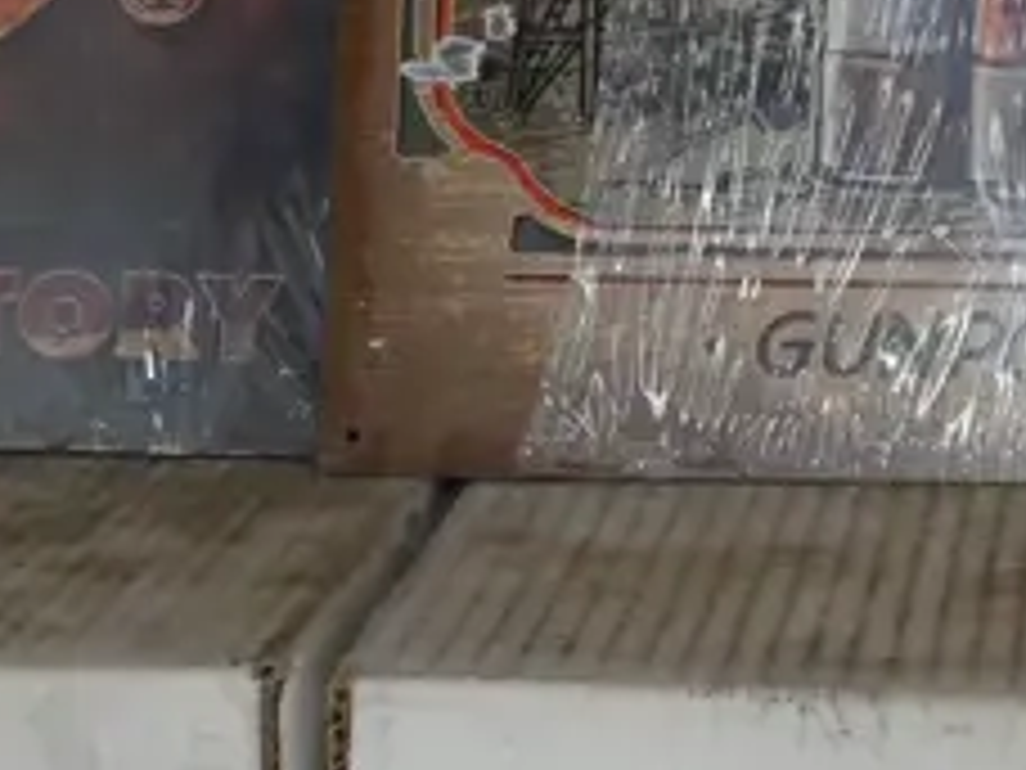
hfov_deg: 15.1
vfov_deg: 11.6
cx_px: 1206
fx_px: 3735
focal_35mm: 126
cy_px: -54
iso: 1250
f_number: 3.5
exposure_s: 1/60
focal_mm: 14
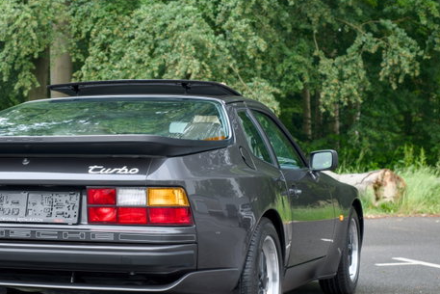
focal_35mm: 84
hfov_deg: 24.1
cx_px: 153
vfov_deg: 16.3
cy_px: 178
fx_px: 1027
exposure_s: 1/20
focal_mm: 50
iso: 100
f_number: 8
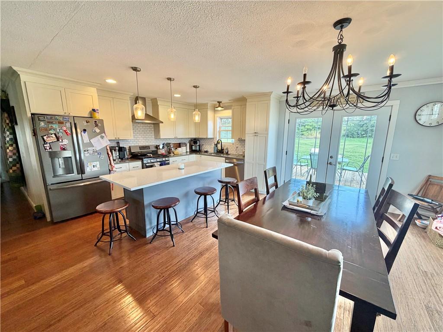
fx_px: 179
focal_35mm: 14
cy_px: 166
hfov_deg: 102.1
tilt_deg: -10.6
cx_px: 222
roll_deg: +0.0
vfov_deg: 85.7
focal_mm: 2.22
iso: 200
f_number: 2.2
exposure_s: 1/120
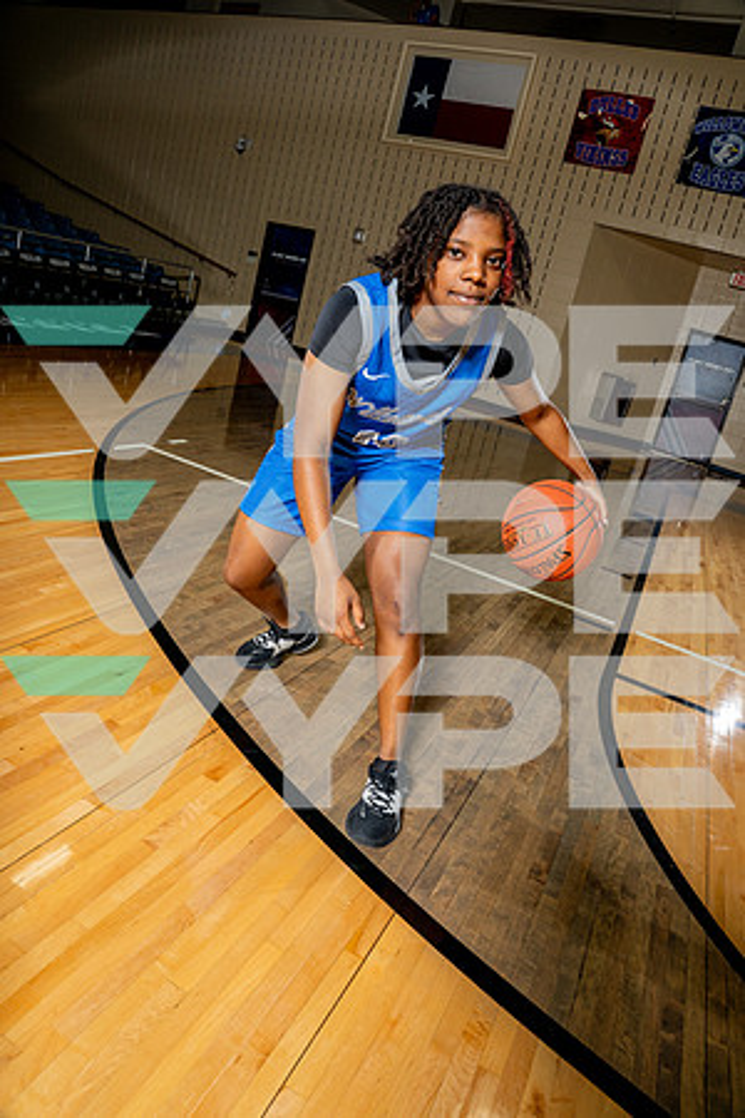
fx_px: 714
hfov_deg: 55.1
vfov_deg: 76.1
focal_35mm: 23
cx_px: 372
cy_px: 559
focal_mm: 23
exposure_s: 1/250
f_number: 8
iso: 400
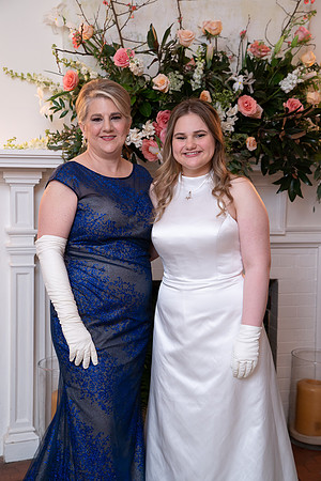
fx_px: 762
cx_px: 160
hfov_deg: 23.8
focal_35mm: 57
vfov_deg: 35.1
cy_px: 240
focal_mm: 57
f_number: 4.5
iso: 800
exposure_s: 1/80
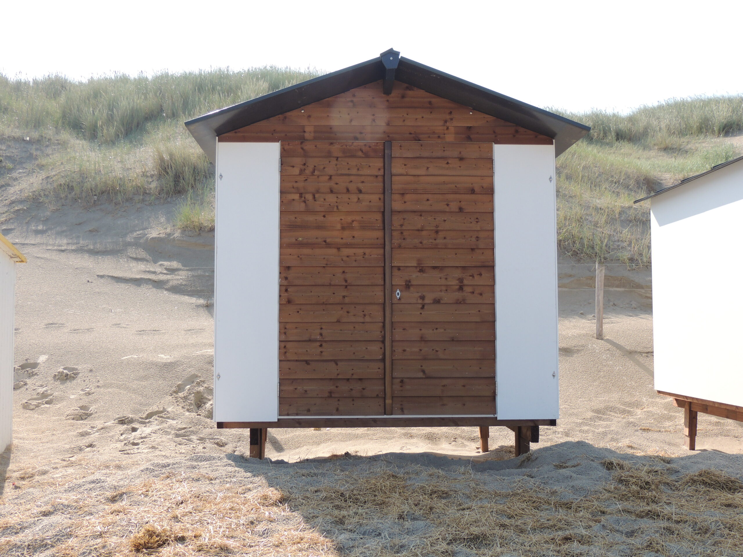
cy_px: 278
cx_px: 372
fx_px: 751
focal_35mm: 35
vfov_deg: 40.7
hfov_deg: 52.6
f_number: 3.3
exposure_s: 1/640
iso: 100
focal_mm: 6.2
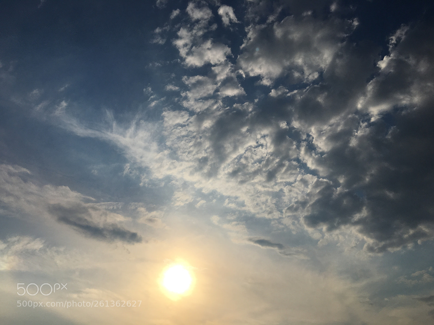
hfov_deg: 61.7
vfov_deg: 48.2
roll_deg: +1.3
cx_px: 217
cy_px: 162
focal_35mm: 29
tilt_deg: +35.6
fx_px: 364
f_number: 2.2
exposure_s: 1/5917
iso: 25
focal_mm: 4.15
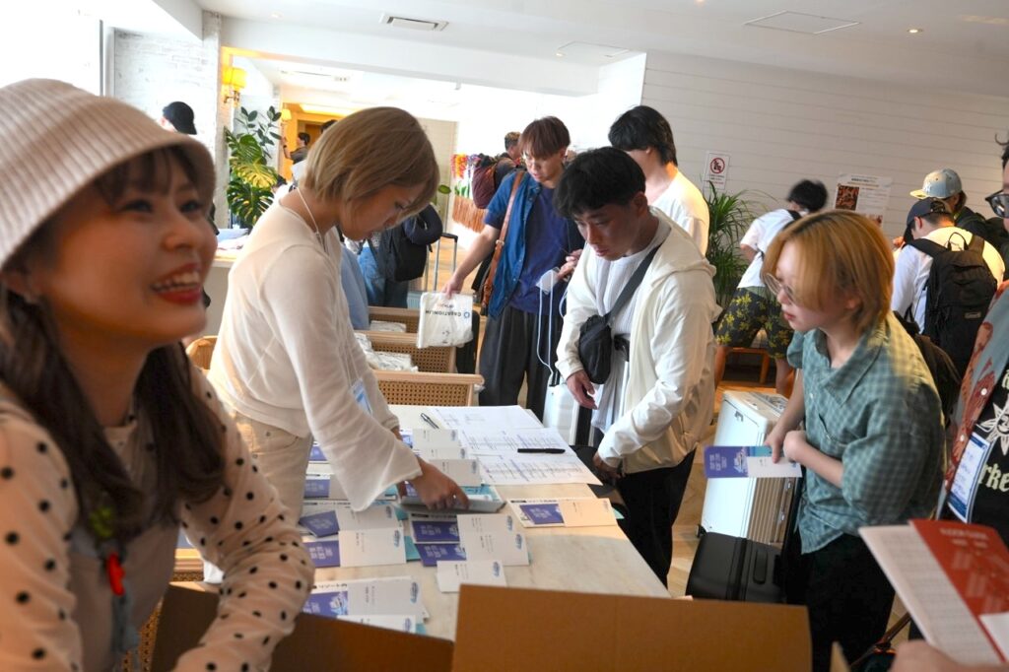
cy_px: 336
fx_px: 812
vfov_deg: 44.9
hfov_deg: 63.7
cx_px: 504
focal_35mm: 29
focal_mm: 29
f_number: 6.3
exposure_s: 1/40
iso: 320
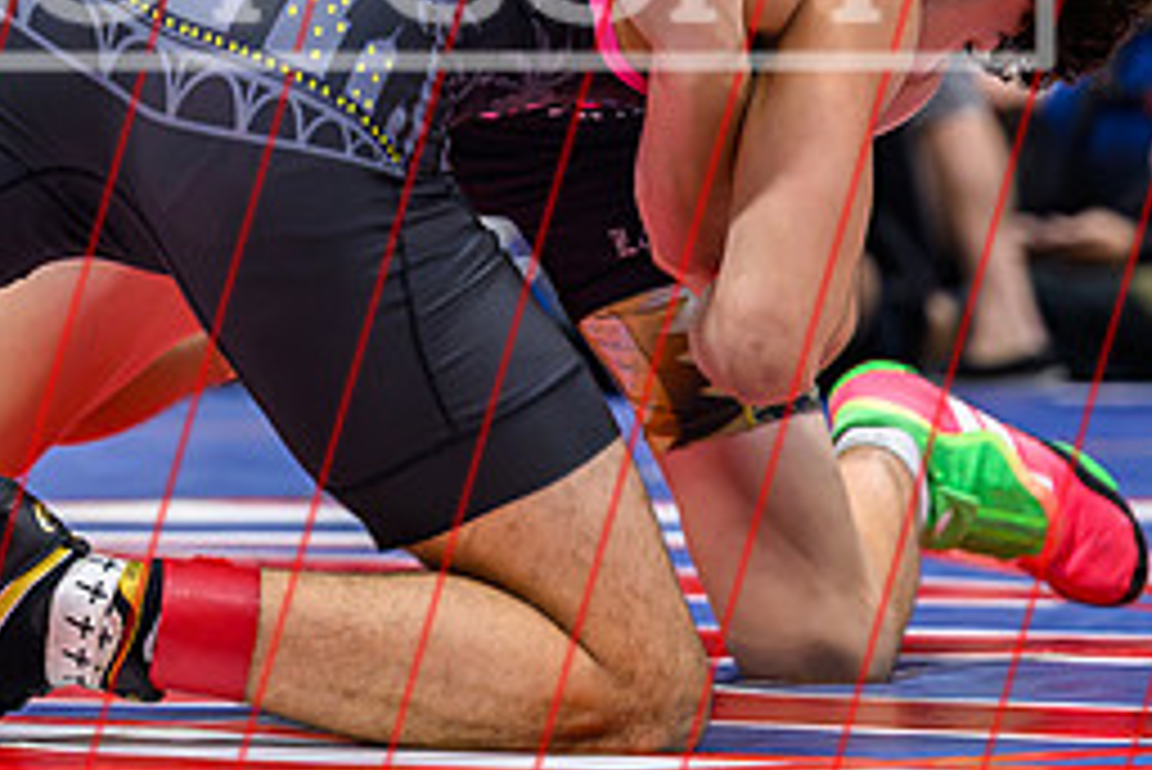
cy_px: -266
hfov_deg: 6.8
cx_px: 285
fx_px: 9669
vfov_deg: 4.5
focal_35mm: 302
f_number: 2.8
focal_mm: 102
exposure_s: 1/640
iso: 3200
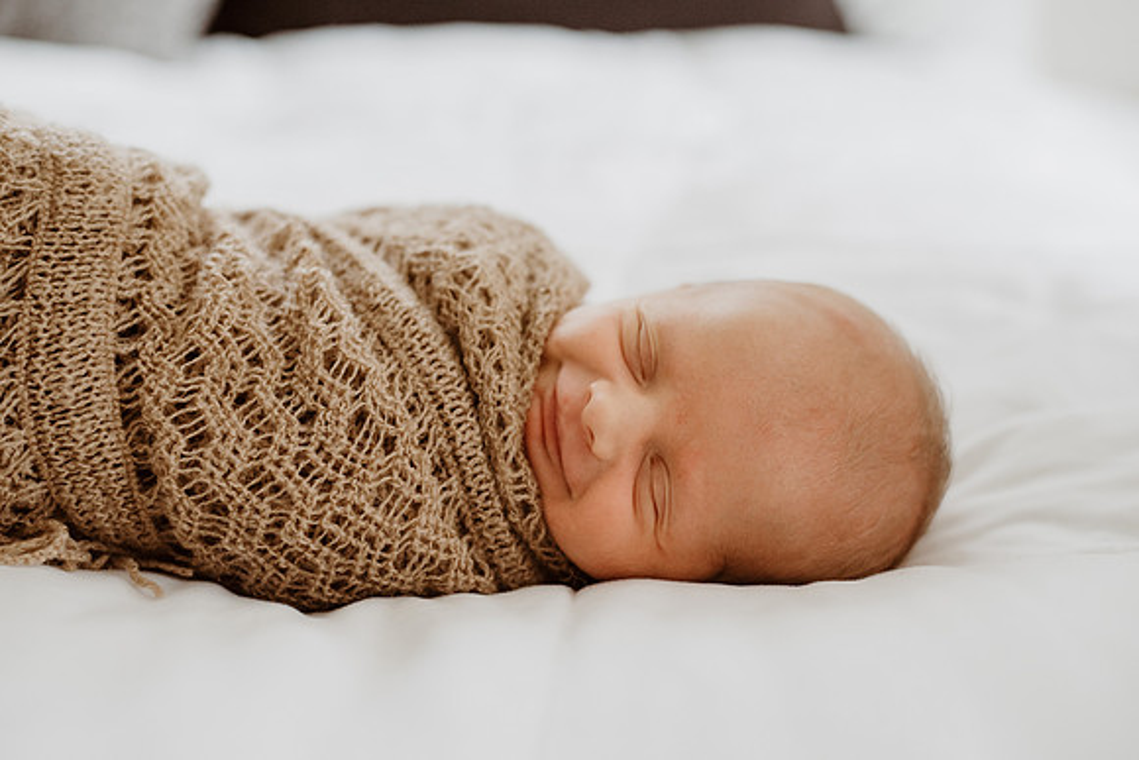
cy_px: 380
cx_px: 570
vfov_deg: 27.0
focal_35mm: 50
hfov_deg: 39.6
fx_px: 1582
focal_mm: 50
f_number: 2.8
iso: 1600
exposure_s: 1/200
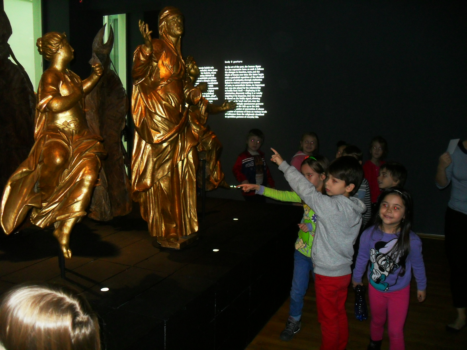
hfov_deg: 52.6
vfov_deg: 40.7
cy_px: 175
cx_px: 234
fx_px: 472
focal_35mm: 35
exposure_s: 1/45
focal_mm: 6.2
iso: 200
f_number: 2.8
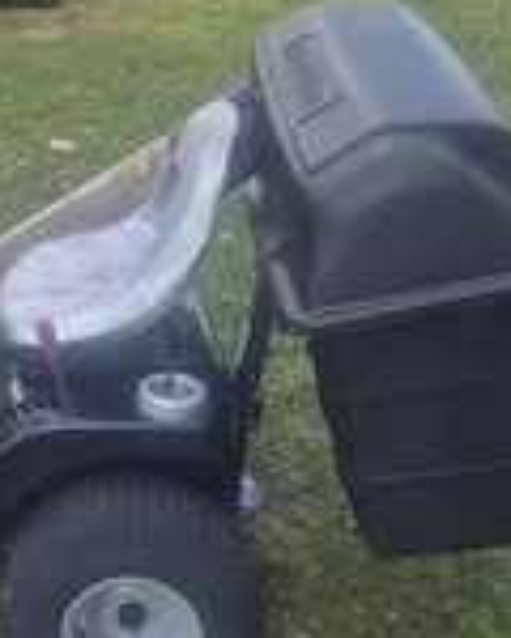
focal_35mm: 60
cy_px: 272
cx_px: 9
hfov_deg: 24.3
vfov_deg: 31.4
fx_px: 1134
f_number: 1.8
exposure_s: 1/769
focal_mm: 5.4
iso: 25
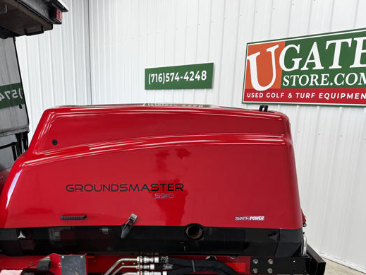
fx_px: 391
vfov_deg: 37.6
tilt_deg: -16.9
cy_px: 208
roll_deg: -0.9
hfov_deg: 49.6
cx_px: 133
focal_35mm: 37
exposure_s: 1/120
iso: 100
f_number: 1.78
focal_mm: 6.76
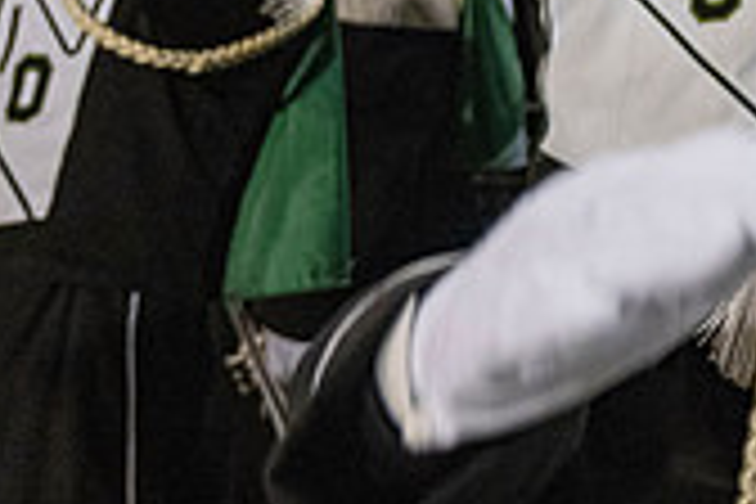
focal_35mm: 83
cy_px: 43
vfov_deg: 16.2
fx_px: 1743
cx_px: 1102
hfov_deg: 21.1
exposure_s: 1/500
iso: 3200
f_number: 4
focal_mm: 24
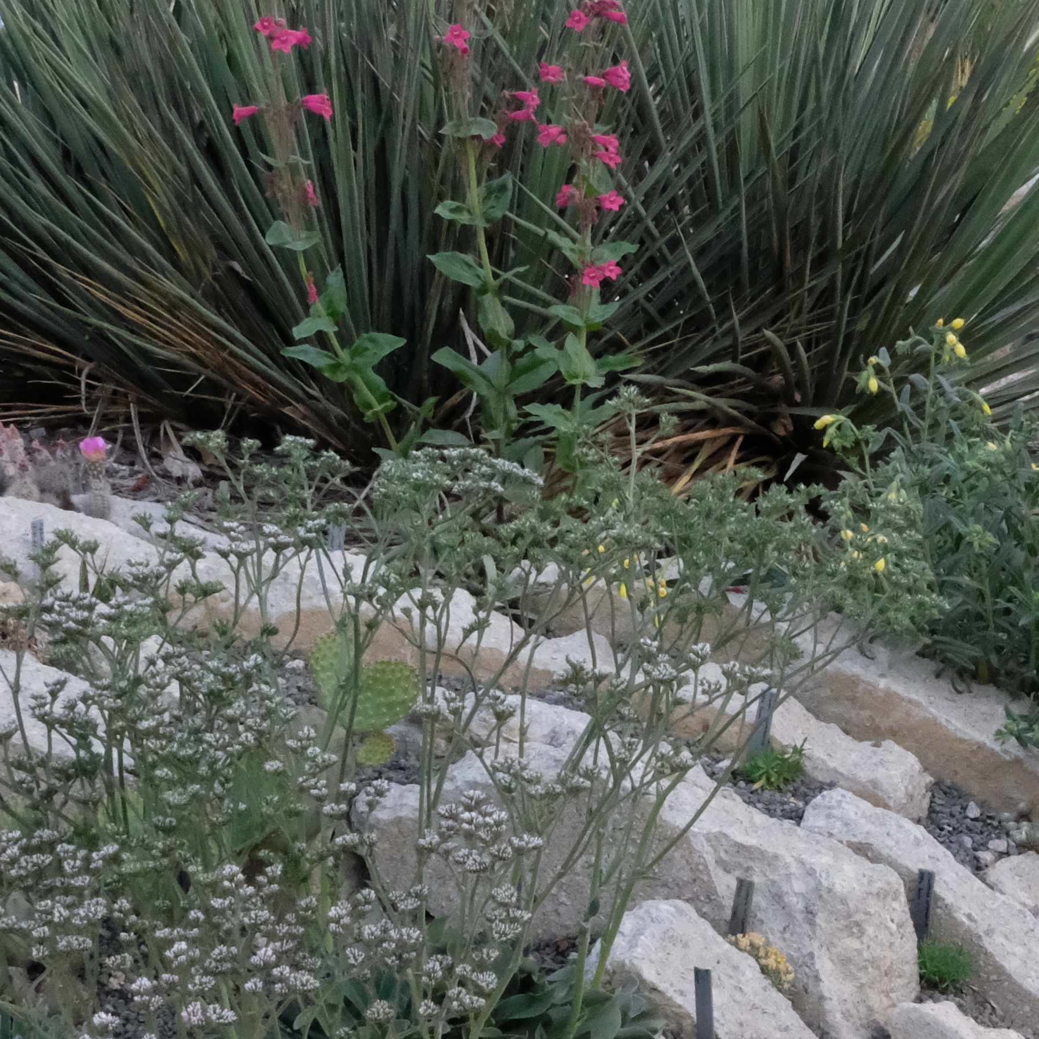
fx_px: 3294
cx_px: 813
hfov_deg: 17.8
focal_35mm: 97
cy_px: 761
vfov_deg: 17.8
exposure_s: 1/125
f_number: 16
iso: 6400
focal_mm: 22.4
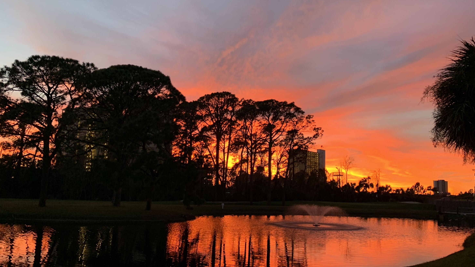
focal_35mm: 29
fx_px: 365
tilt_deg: +5.7
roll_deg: -1.3
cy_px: 151
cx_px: 242
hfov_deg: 66.1
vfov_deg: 40.1
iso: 320
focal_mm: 4.25
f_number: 1.8
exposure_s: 1/60
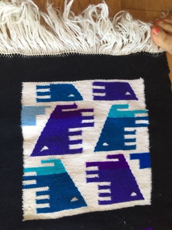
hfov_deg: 48.2
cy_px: 115
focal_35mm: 29
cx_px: 86
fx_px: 192
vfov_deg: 61.7
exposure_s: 1/25
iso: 250
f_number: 2.2
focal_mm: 4.15
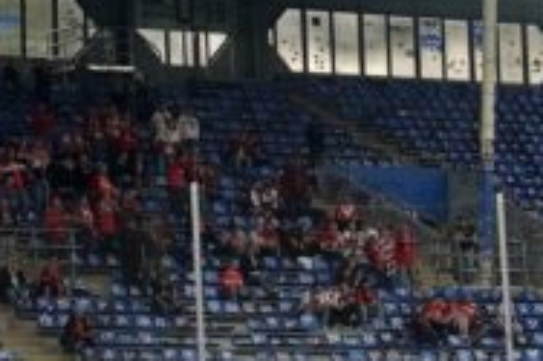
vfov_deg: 6.8
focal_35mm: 202
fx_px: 3044
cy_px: -4
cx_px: -266
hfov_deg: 9.9
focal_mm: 13.7
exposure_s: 1/160
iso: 100
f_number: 3.2
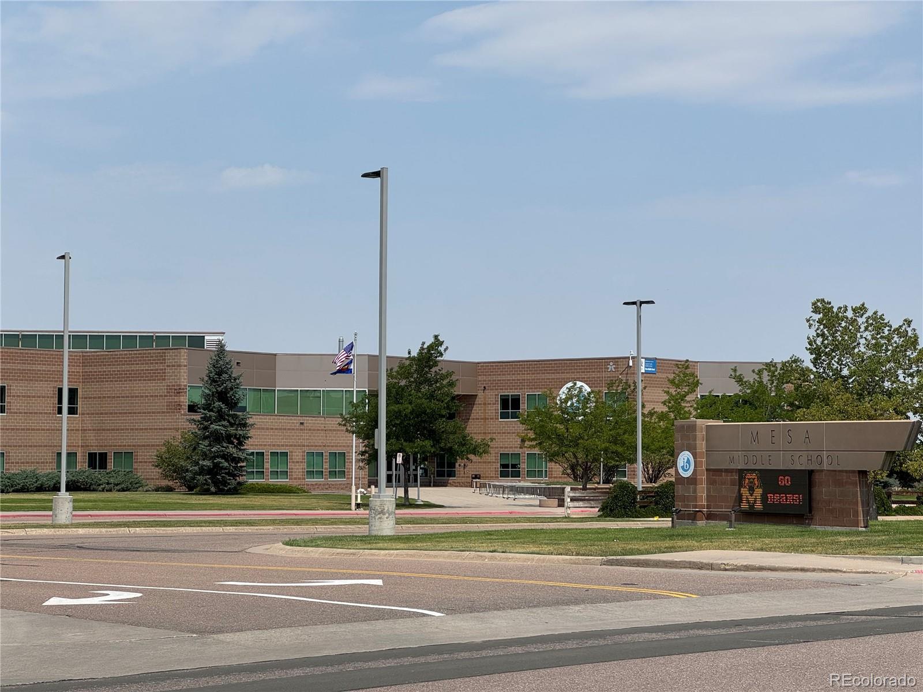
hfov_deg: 25.3
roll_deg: +0.1
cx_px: 462
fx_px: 2053
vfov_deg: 19.1
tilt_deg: +4.3
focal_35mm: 77
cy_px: 346
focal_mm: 9
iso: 32
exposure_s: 1/2096
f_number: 2.8
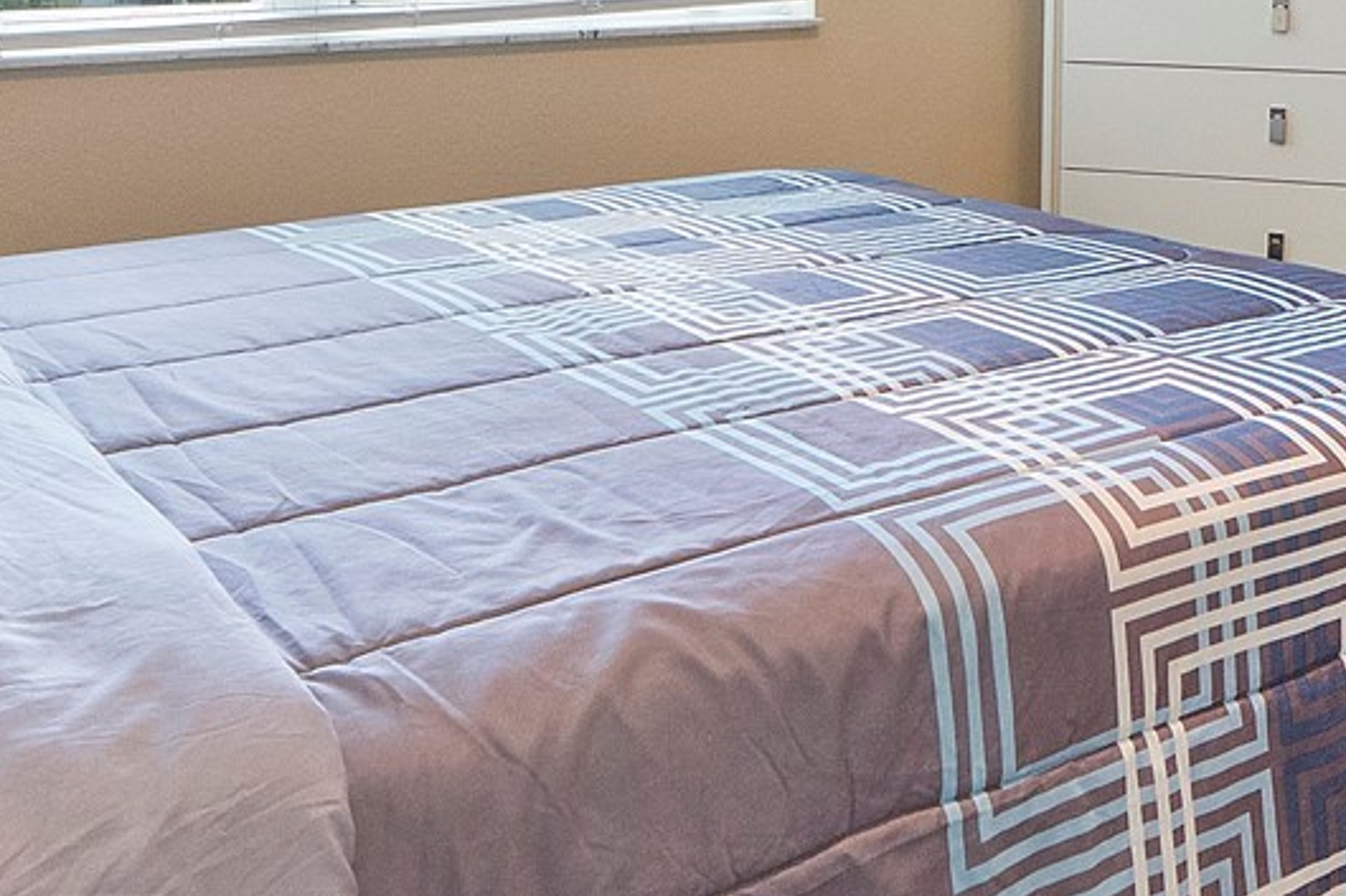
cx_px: 1039
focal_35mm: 48
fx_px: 1794
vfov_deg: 25.8
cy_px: -108
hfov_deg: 39.8
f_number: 8
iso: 800
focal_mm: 10
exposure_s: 1/80
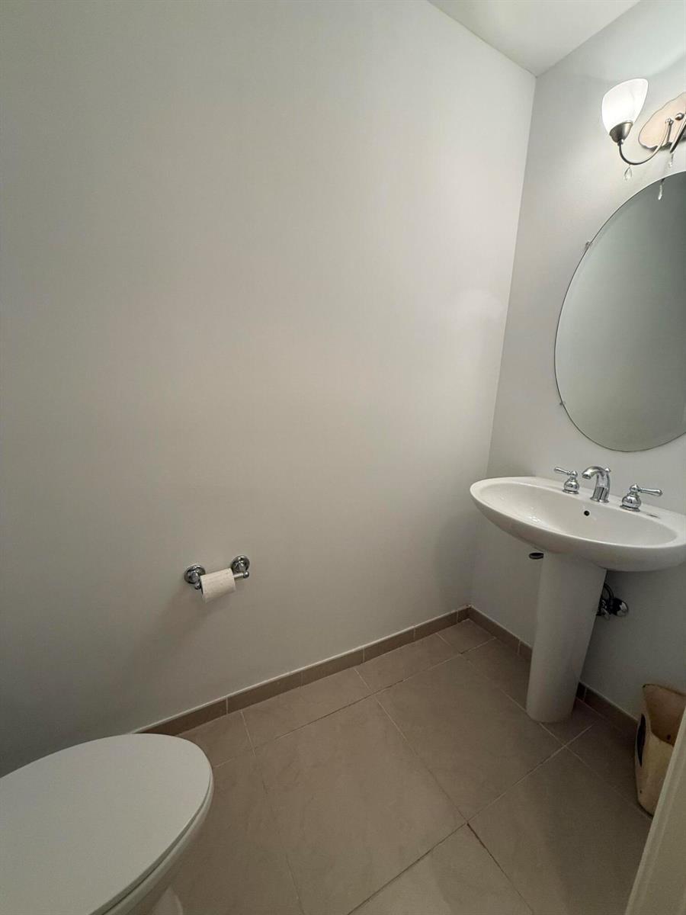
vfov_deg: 102.1
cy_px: 458
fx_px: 370
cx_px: 343
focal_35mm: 14
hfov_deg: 85.7
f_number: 2.2
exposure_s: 1/120
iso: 200
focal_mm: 2.22
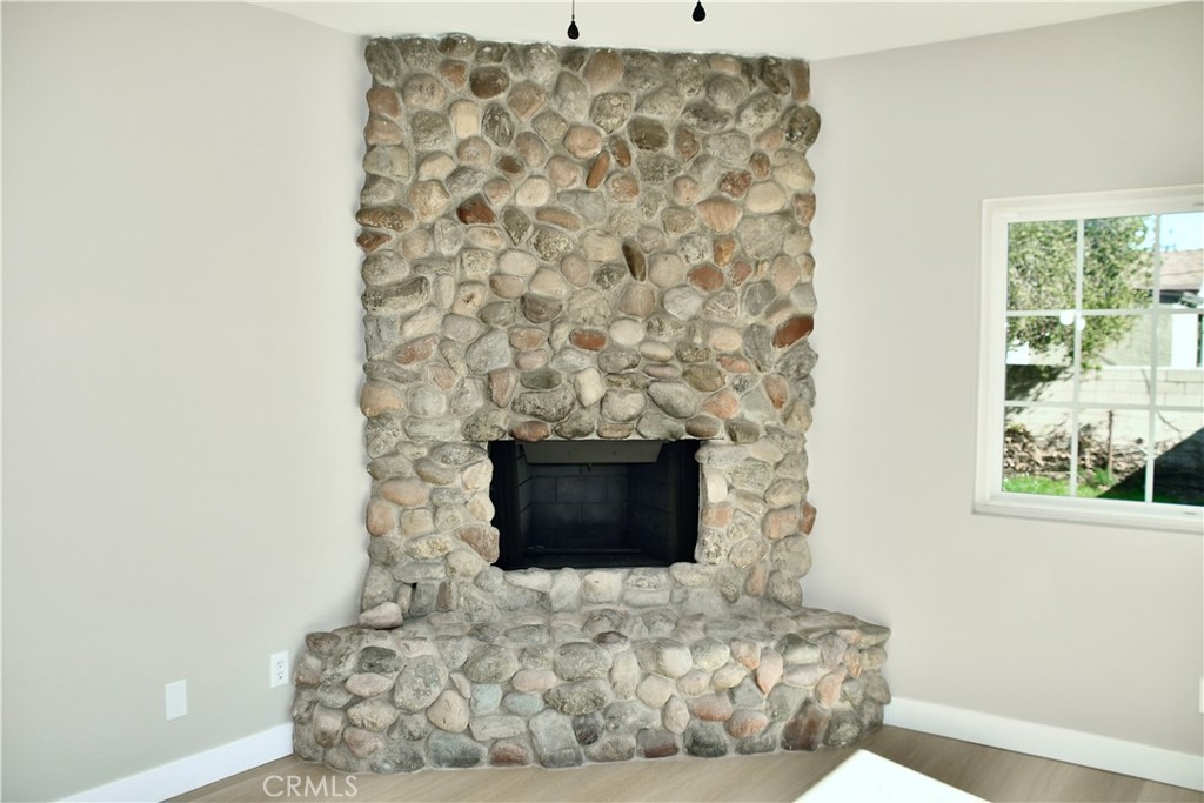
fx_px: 1054
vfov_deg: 41.7
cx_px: 602
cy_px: 402
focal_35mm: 32
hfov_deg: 59.5
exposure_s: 1/250
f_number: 4
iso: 100
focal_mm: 21
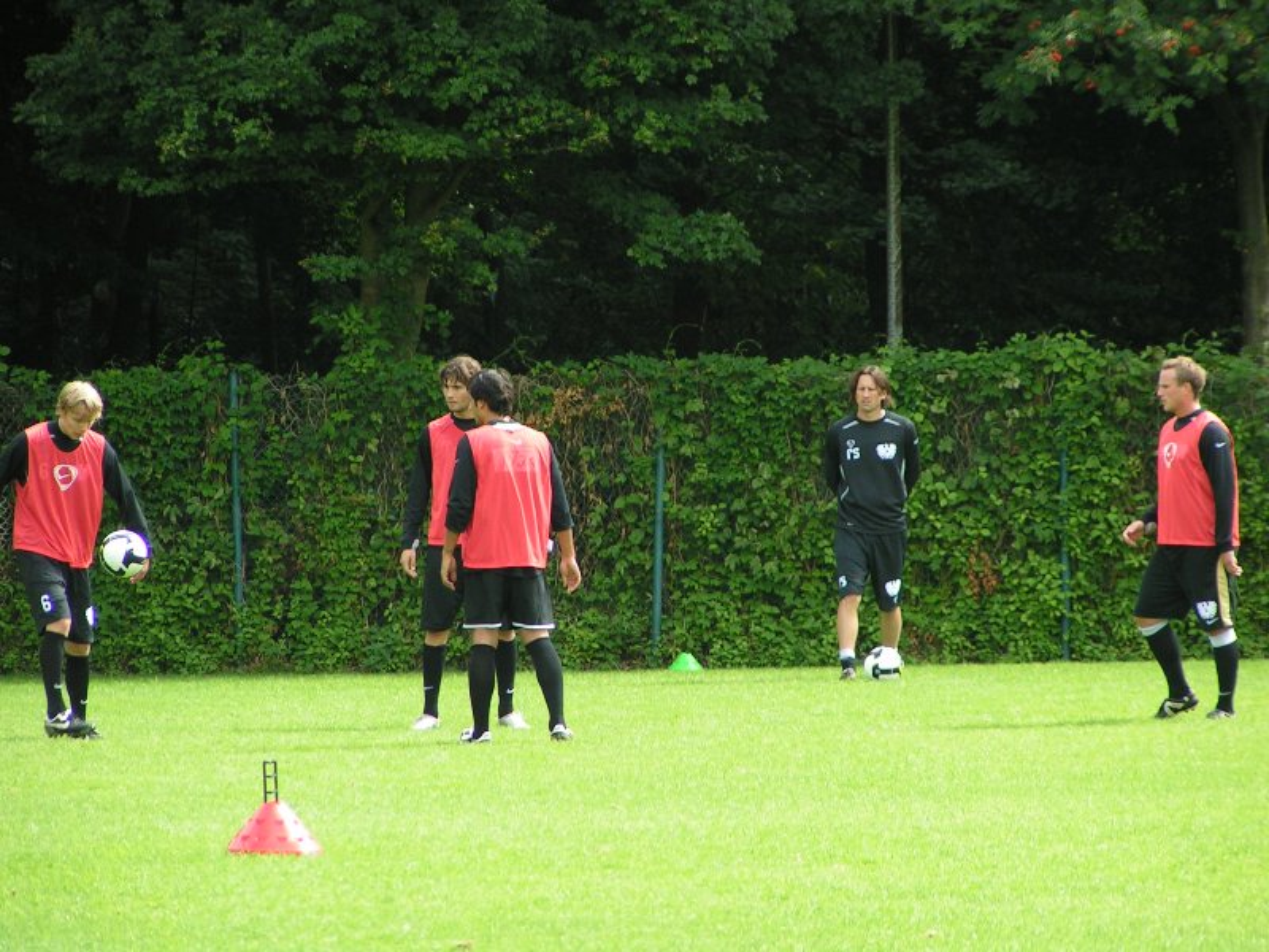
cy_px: 476
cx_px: 634
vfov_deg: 4.8
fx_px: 11401
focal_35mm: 311
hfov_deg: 6.4
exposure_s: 1/250
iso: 64
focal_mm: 47.6
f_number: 3.5
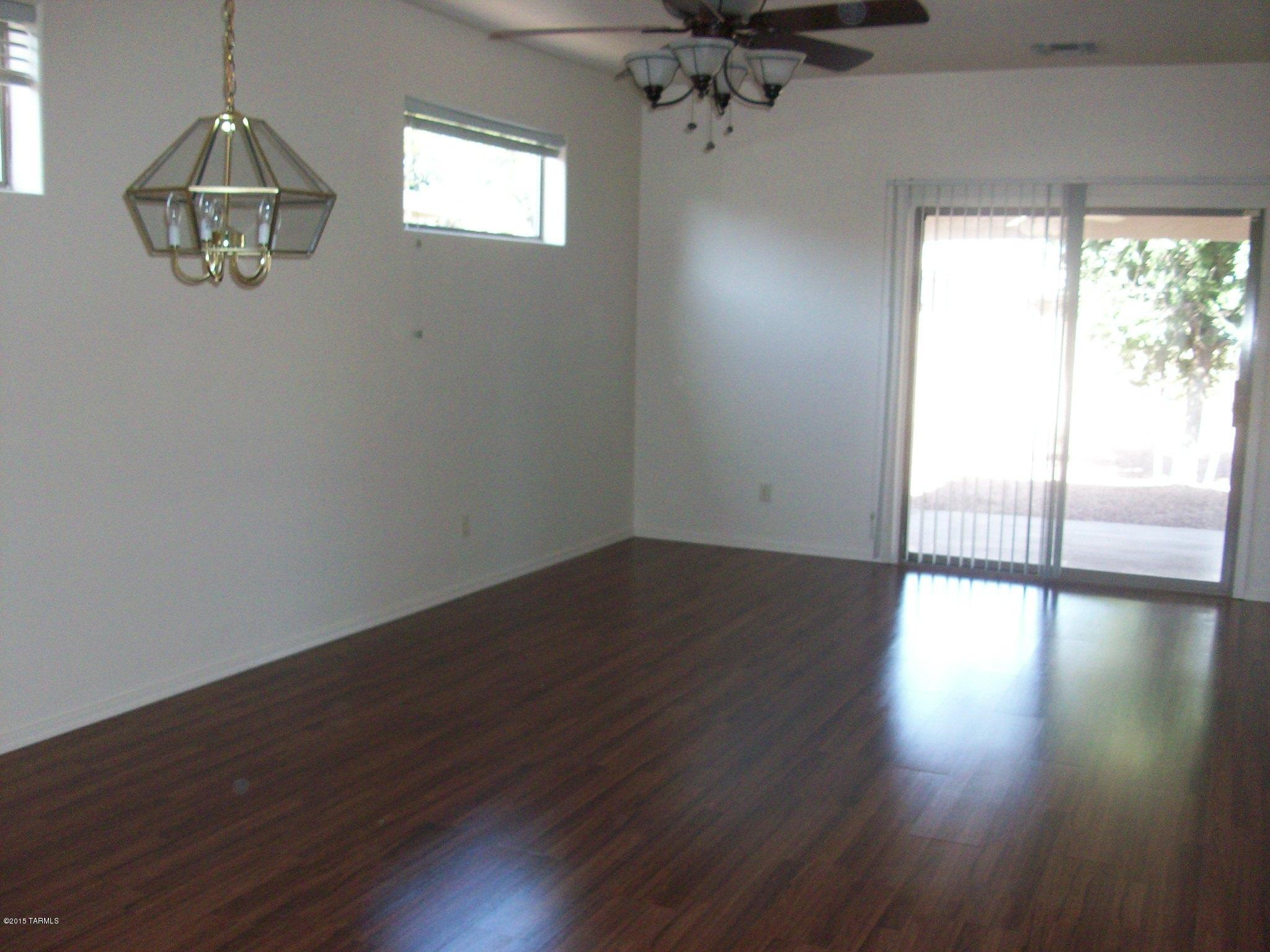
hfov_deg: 54.0
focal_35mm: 34
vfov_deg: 41.8
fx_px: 1247
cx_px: 635
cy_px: 476
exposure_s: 1/105
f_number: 2.8
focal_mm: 5.7
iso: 160
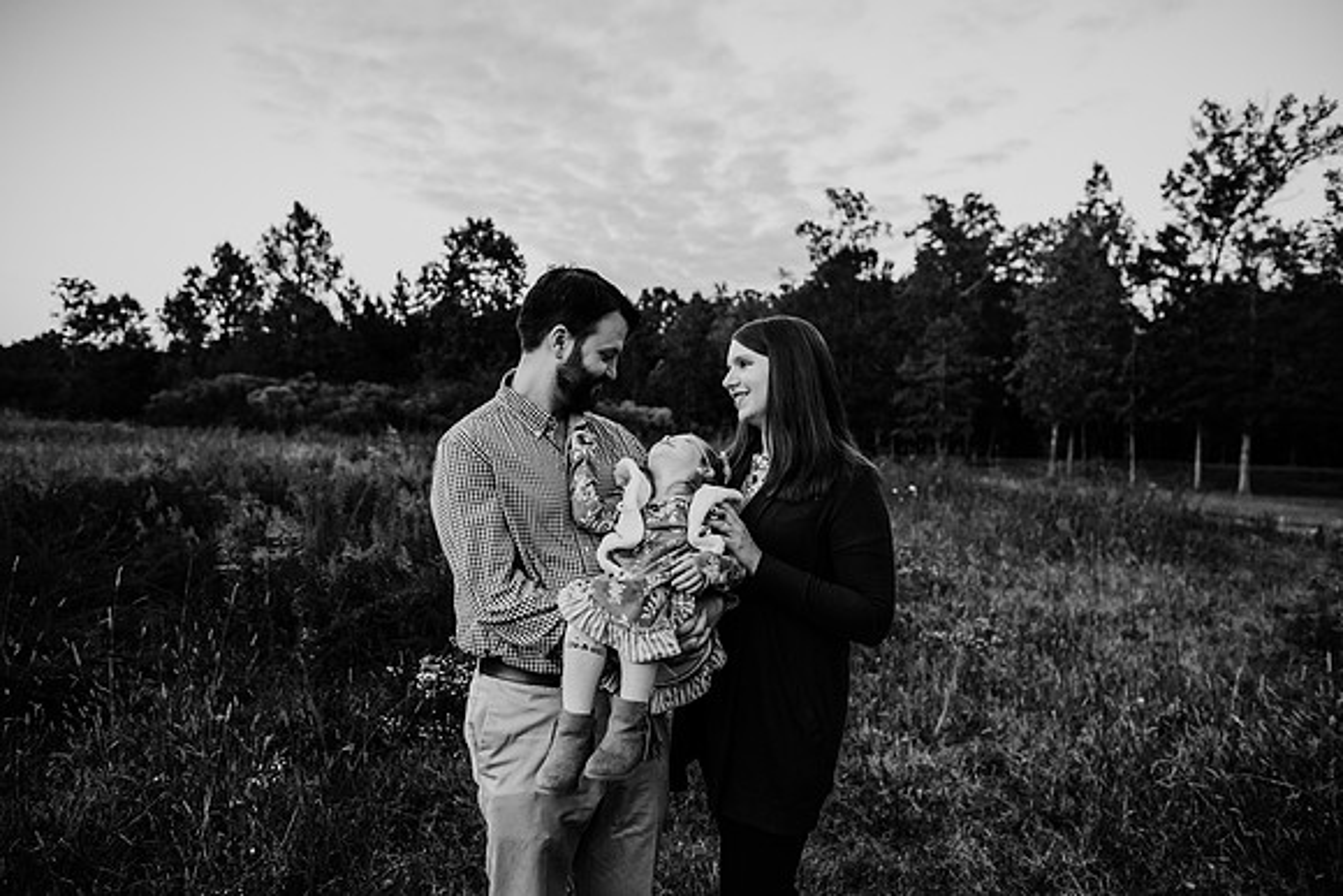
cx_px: 672
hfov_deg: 73.7
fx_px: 896
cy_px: 448
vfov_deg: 53.2
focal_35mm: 24
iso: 640
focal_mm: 24
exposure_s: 1/320
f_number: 2.8
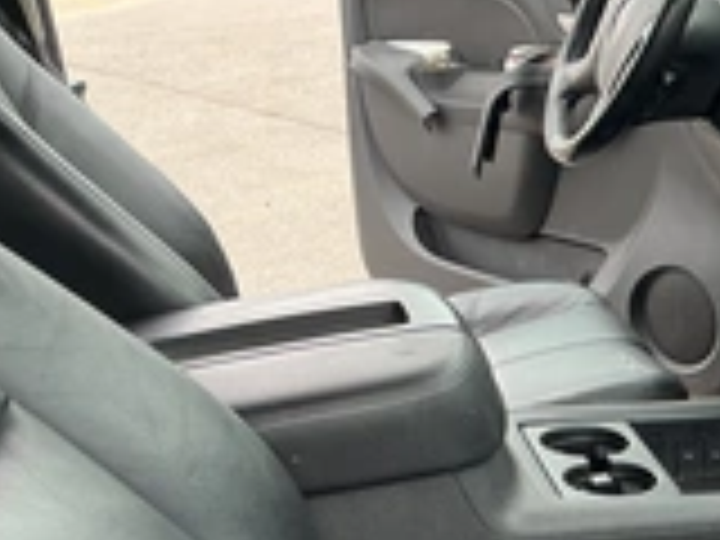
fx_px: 1456
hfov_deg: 25.2
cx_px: 850
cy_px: 612
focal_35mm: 70
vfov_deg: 20.0
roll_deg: +1.8
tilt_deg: -30.3
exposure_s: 1/86
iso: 64
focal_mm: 3
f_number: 1.8
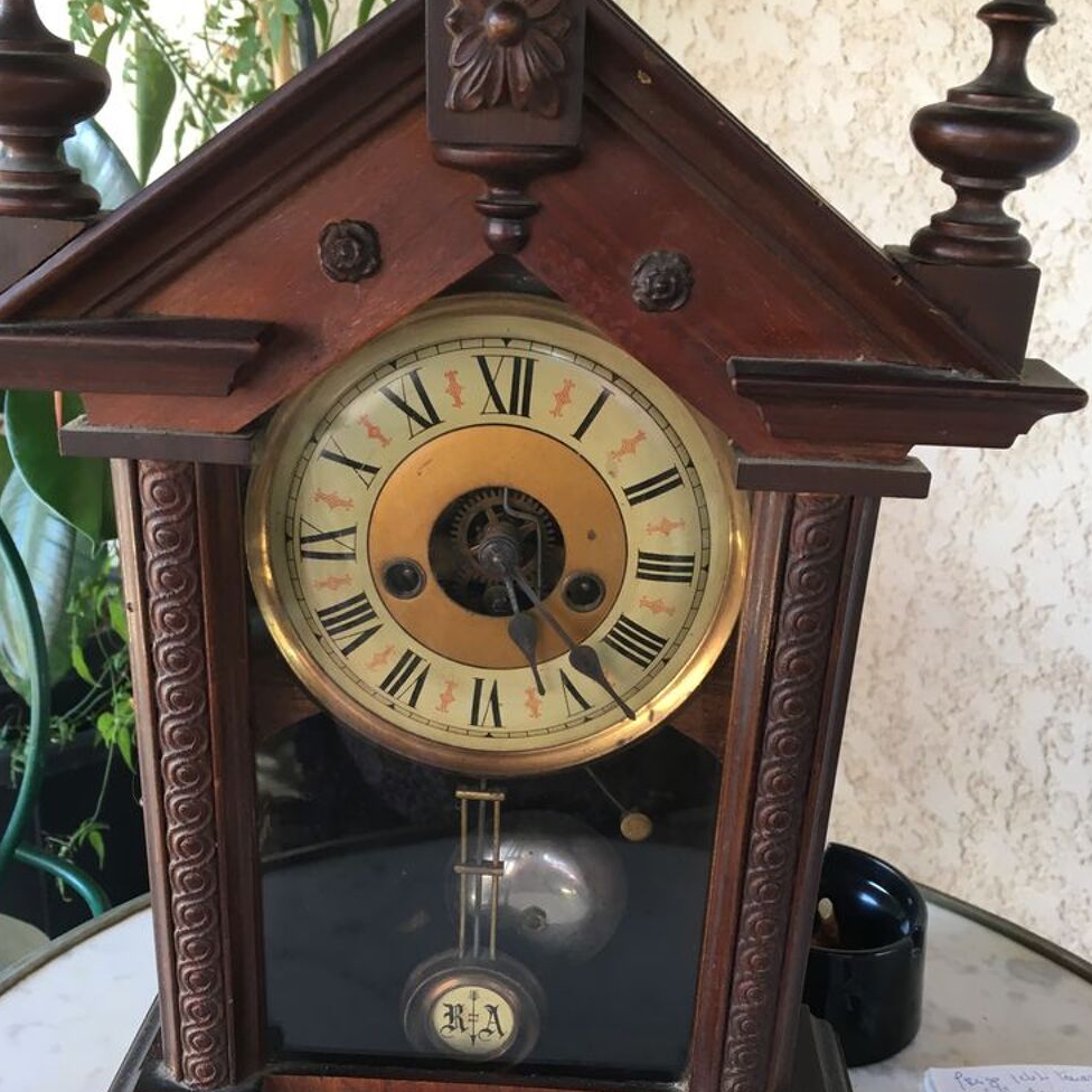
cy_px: 642
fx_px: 1249
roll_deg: -1.3
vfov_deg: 47.0
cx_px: 546
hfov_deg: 47.2
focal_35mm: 35
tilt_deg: -23.5
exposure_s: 1/33
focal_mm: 4.15
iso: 40
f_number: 2.2
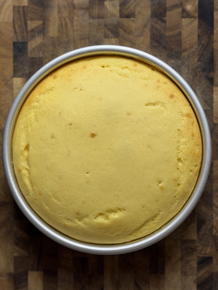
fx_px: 403
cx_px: 109
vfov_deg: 39.7
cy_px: 145
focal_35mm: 48
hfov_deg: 30.3
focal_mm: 6.93
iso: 50
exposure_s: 1/194
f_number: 1.8
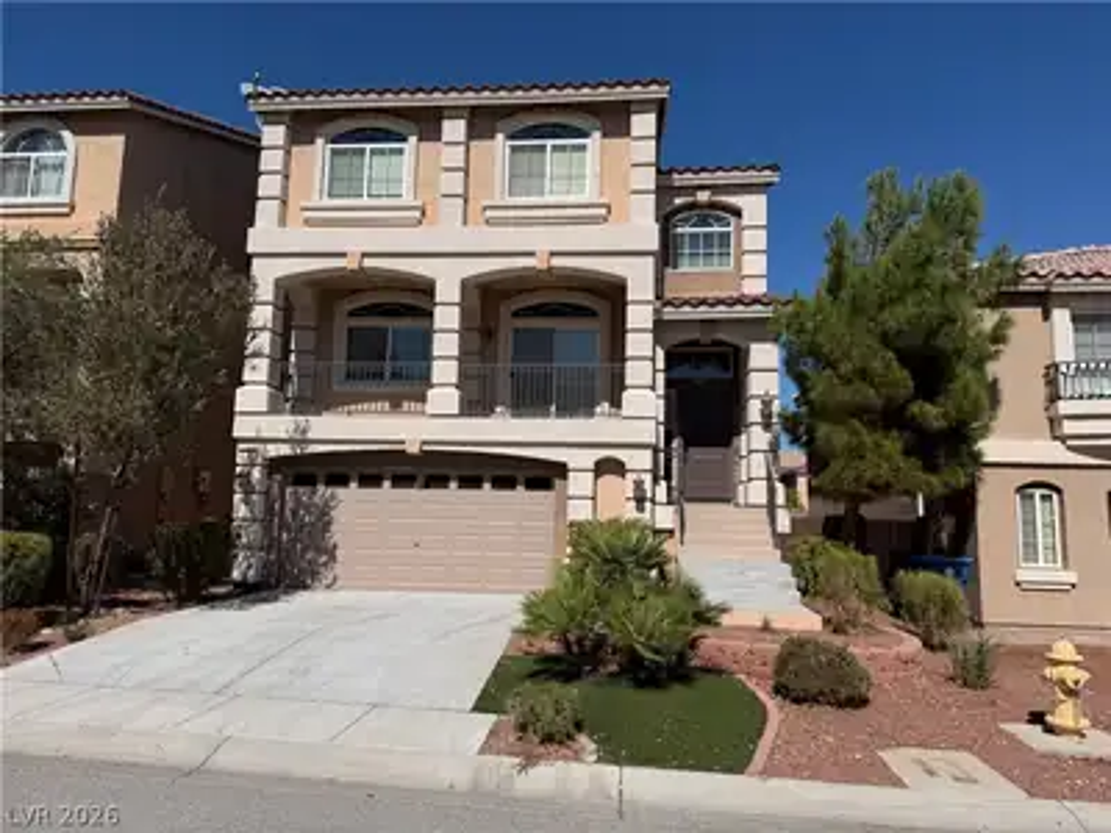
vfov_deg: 56.8
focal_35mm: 24
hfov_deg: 71.6
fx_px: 770
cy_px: 416
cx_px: 556
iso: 80
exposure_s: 1/10309
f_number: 1.78
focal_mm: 6.76
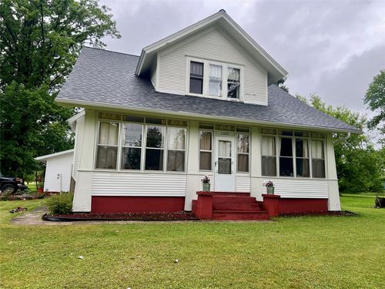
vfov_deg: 53.1
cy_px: 144
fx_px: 289
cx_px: 192
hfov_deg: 67.3
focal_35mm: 26
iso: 50
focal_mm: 5.7
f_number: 1.5
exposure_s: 1/502
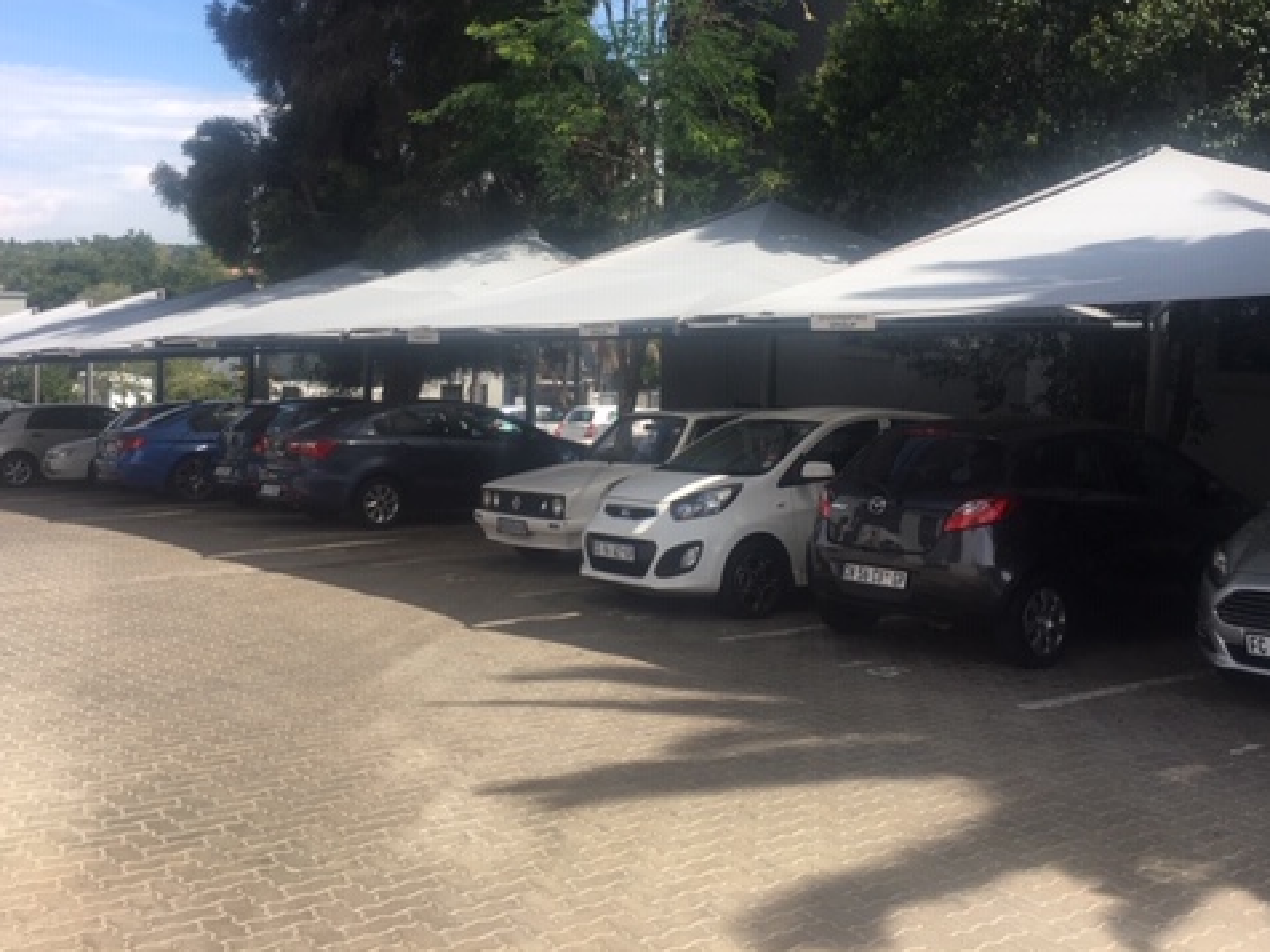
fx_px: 1431
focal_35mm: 39
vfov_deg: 36.4
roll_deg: -0.9
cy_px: 317
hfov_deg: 47.9
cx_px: 638
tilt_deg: -1.5
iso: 25
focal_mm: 4.15
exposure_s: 1/1131
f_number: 2.2
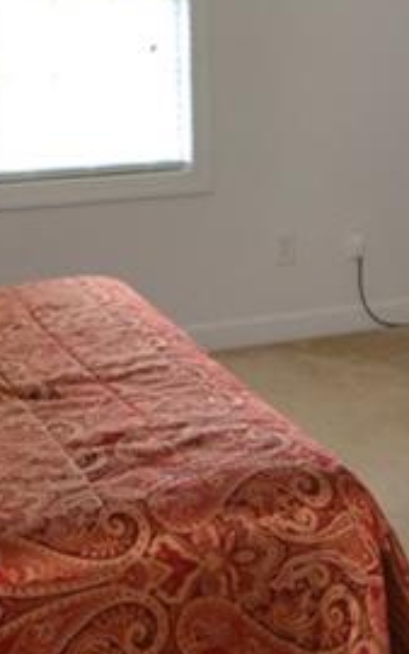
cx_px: 157
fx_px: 1033
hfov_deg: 22.3
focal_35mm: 58
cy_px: -12
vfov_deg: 32.1
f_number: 4
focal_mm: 10
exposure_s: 1/60
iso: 720
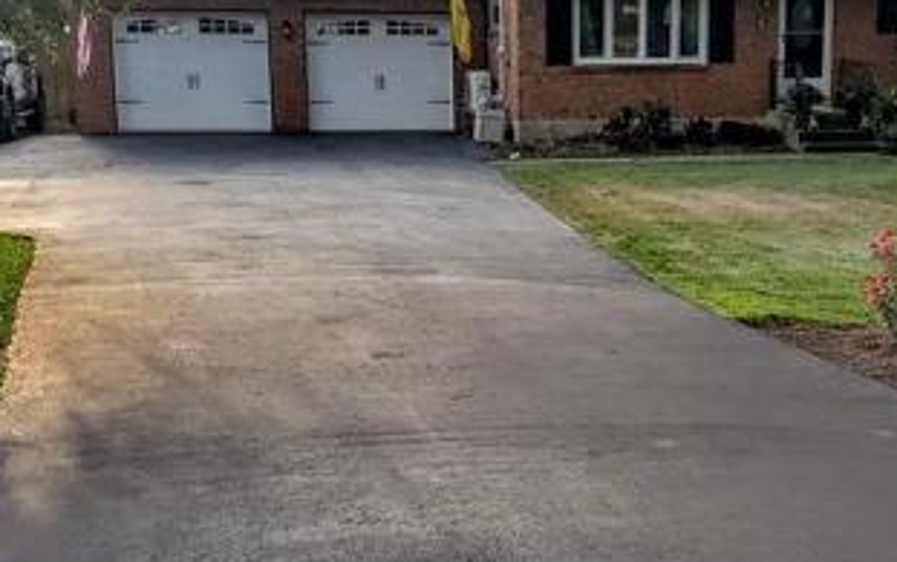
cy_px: 366
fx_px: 1664
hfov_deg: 30.0
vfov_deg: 19.1
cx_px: 565
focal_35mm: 68
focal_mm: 4.3
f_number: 2.4
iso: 50
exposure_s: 1/513
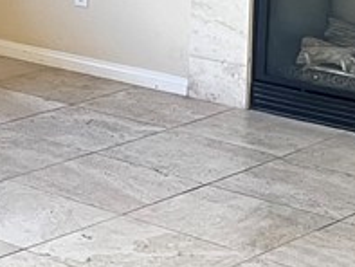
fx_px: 1385
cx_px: -195
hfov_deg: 13.6
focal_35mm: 135
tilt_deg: -8.6
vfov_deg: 10.8
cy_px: -65
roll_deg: +0.2
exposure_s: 1/60
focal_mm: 5.1
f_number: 1.6
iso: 160
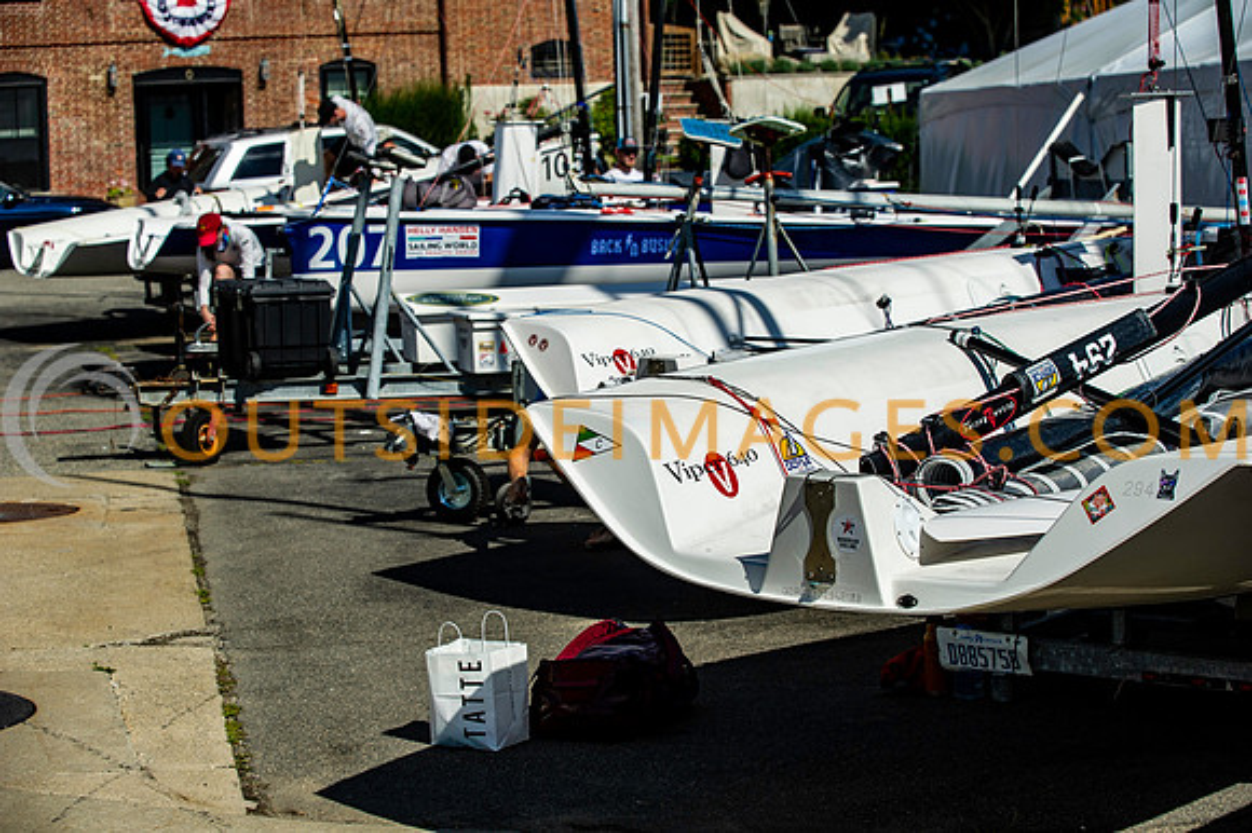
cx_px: 626
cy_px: 416
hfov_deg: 25.4
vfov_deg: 17.0
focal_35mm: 80
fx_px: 2781
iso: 320
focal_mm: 80
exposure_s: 1/3200
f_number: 5.6
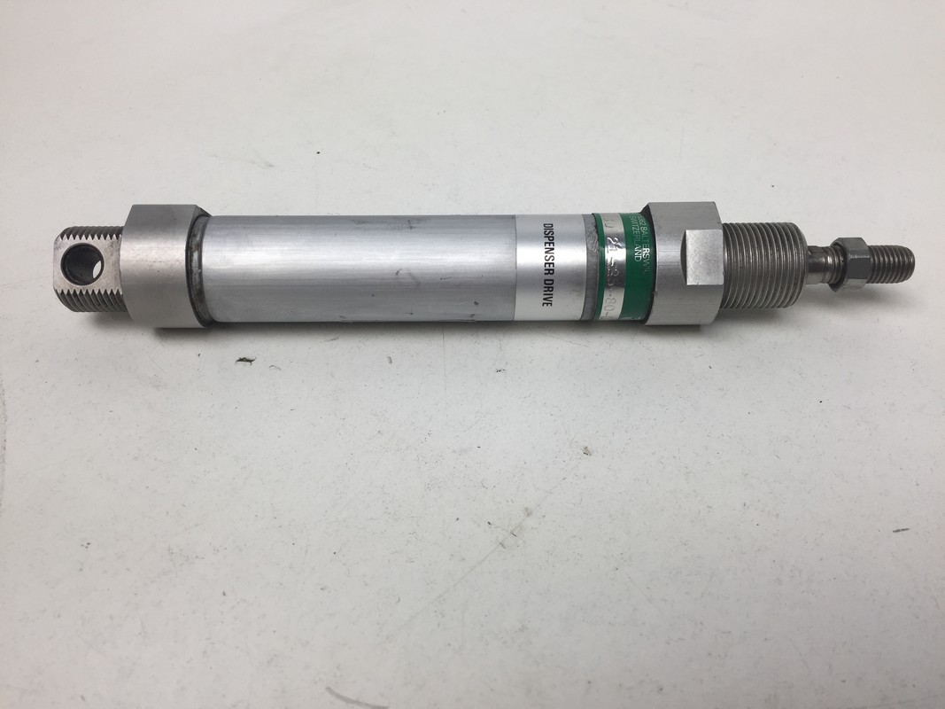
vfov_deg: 48.2
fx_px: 792
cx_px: 472
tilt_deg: -46.1
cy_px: 354
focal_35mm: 29
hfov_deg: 61.7
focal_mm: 4.15
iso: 32
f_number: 2.2
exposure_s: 1/184
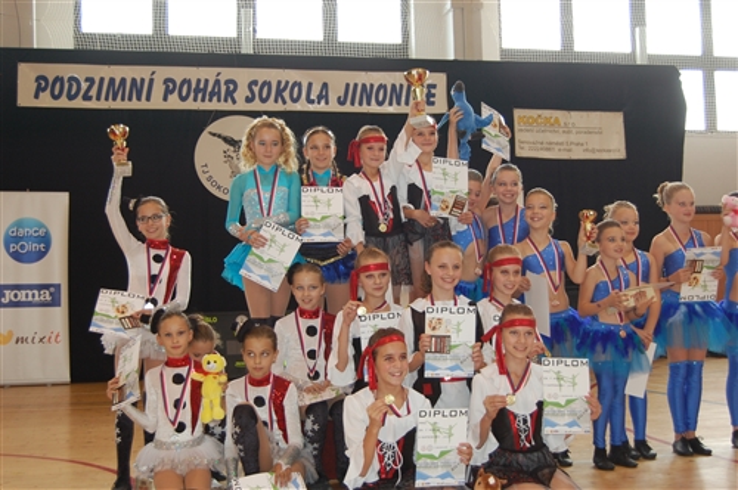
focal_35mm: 48
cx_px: 369
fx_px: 983
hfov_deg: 41.2
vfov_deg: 28.0
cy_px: 245
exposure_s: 1/60
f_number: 4.5
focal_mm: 32
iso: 400
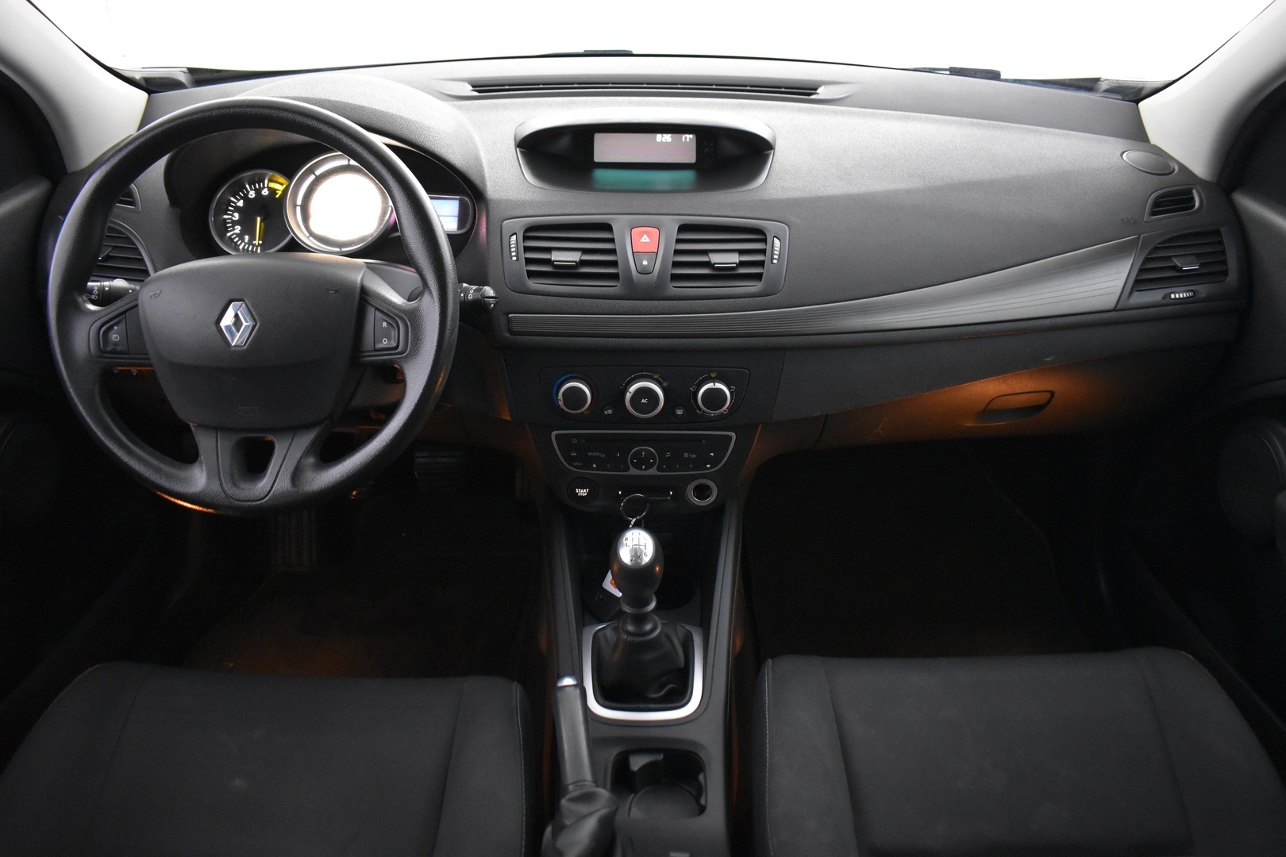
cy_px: 428
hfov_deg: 67.4
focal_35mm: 27
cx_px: 643
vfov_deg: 47.9
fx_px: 964
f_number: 3.5
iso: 3200
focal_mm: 18
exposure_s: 1/15
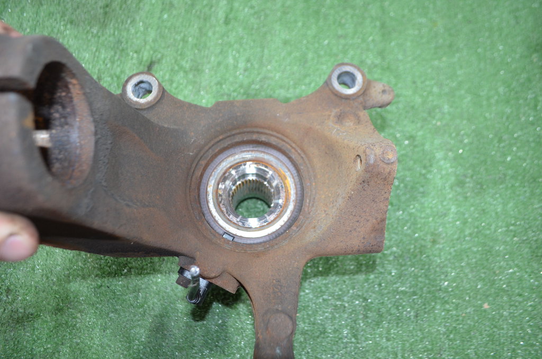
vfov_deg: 47.7
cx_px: 271
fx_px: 406
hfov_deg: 67.5
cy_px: 180
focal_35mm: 27
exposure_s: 1/60
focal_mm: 18
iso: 1000
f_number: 3.5
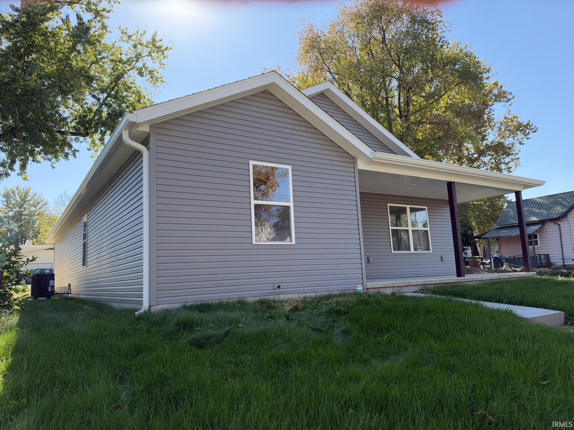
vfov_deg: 56.8
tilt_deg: +7.9
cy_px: 215
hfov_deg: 71.6
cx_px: 287
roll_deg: +3.0
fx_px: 398
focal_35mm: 24
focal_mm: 6.93
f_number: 1.8
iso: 100
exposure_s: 1/1429
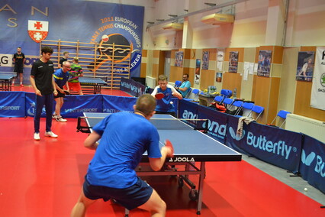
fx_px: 352
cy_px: 108
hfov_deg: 49.6
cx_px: 162
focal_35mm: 39
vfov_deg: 34.2
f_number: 4.2
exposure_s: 1/125
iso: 3200
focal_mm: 26
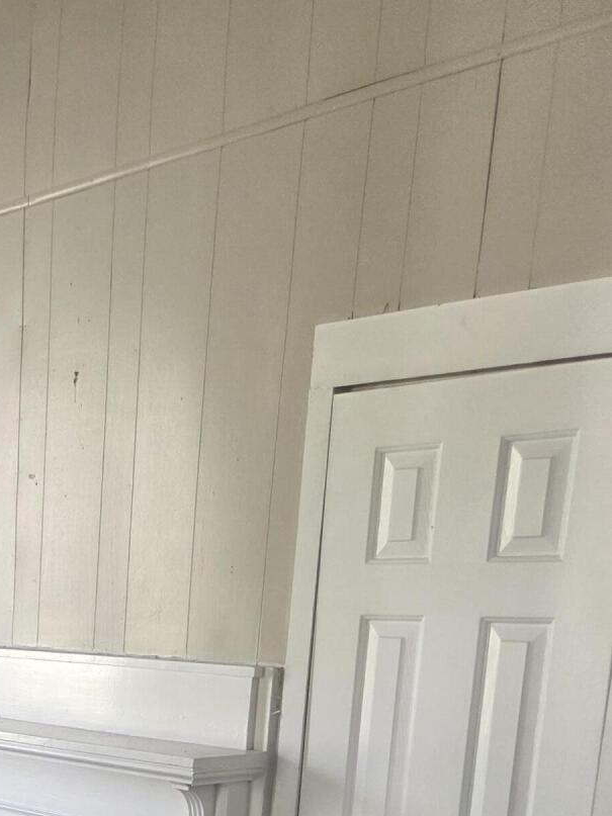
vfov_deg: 29.7
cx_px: -145
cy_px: 938
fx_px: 1344
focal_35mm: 57
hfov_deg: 23.2
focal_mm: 5.4
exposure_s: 1/120
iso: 400
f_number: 1.8
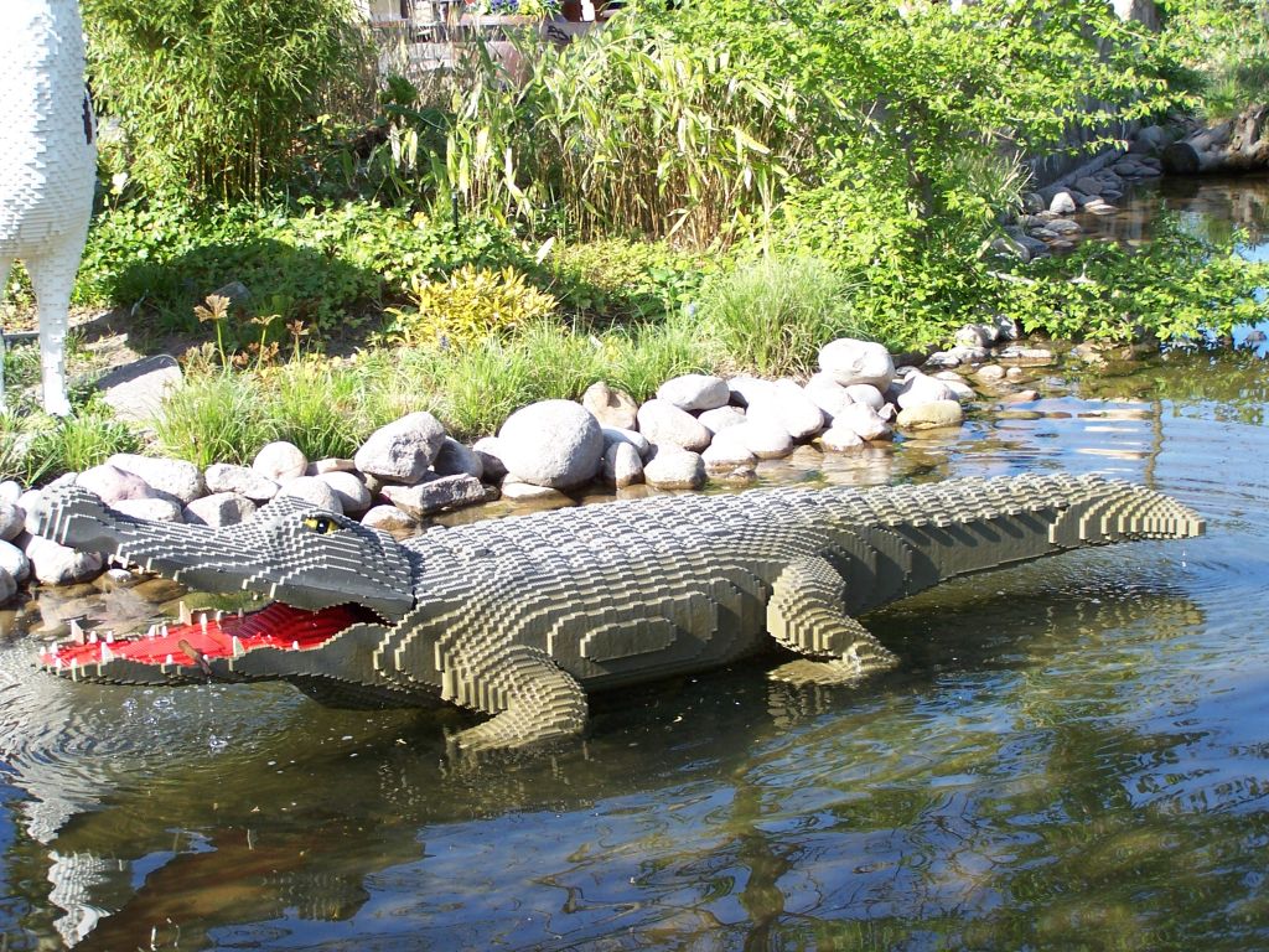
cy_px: 476
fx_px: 2456
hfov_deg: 29.0
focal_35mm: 67
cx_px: 634
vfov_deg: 21.9
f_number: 3.2
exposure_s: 1/350
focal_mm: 11.1
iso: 80
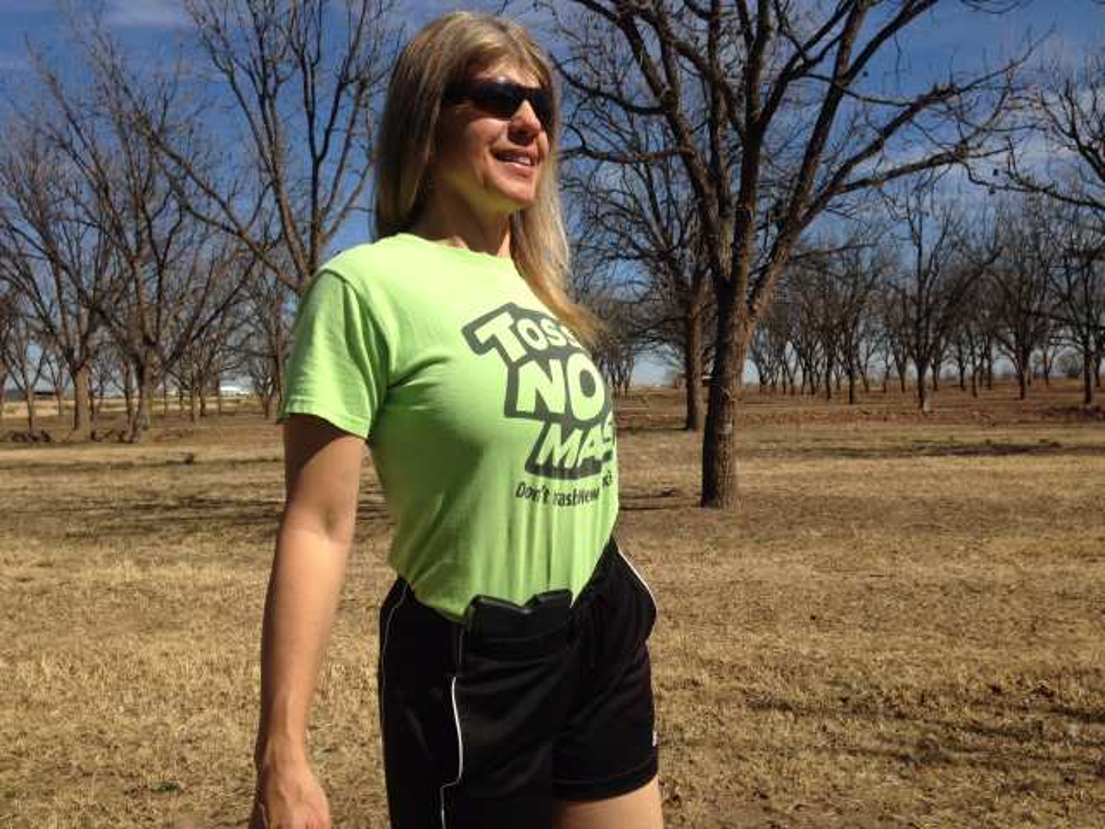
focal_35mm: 33
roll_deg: +1.7
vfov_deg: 42.9
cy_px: 414
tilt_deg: -0.7
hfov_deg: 55.4
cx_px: 552
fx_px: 1053
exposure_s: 1/2584
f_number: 2.4
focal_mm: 4.12
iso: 50
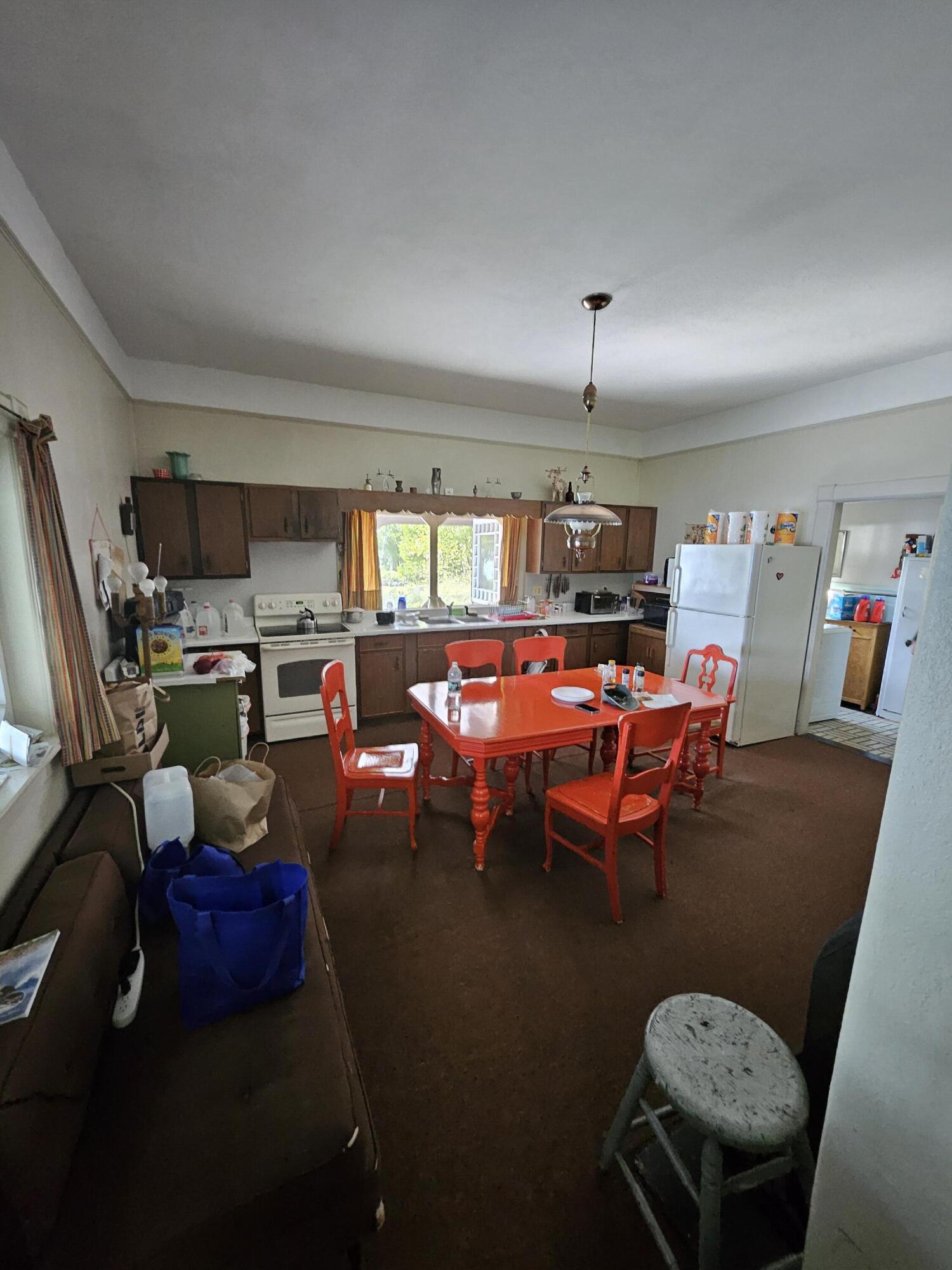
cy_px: 635
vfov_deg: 106.2
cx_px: 476
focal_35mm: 13
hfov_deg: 89.9
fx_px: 477
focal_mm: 1.74
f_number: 2.2
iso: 400
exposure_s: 1/30
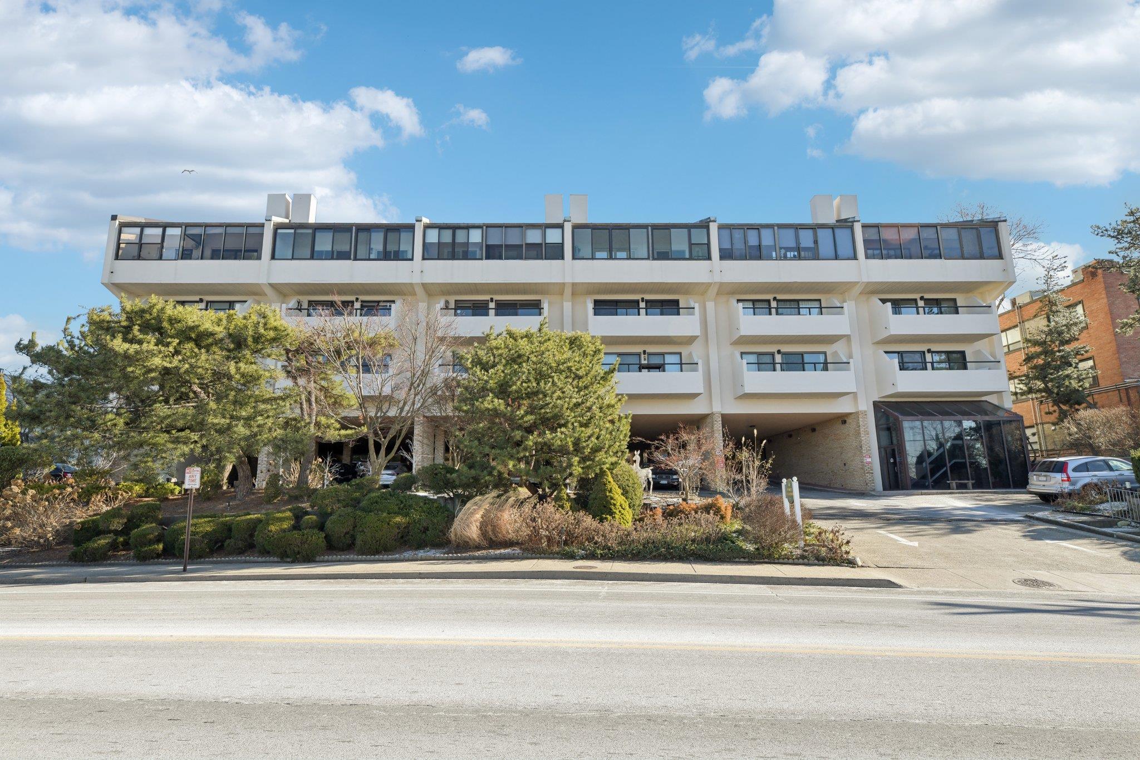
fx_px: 602
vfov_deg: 64.5
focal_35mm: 19
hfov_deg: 86.9
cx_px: 570
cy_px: 380
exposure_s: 1/500
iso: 400
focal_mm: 19
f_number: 8
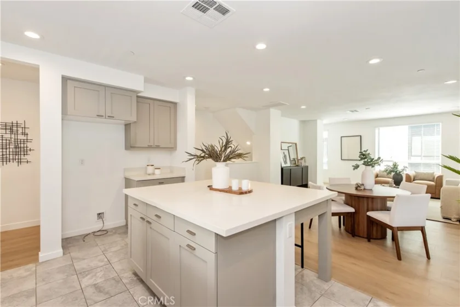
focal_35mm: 17
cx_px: 230
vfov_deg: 70.4
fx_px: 217
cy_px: 154
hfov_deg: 93.3
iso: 720
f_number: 5.6
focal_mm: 17
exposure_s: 1/125
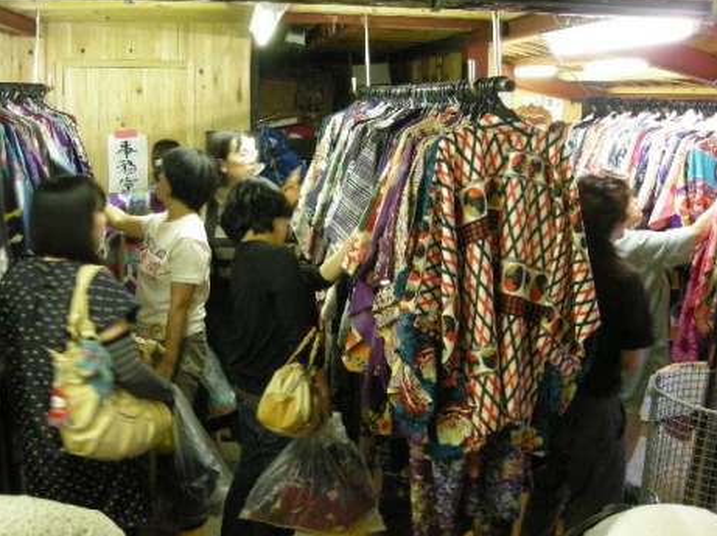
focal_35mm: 38
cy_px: 257
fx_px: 786
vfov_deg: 37.7
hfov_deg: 49.0
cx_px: 338
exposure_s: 1/15.7
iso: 400
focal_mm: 5.7
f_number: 2.8
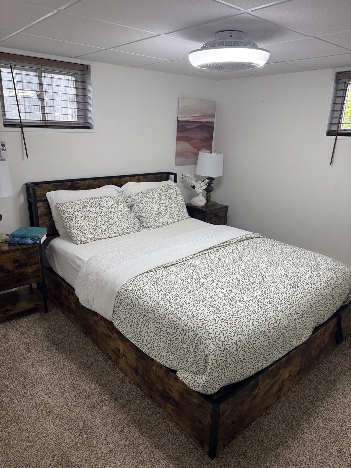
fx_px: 324
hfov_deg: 56.8
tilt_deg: -18.2
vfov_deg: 71.6
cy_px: 234
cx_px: 176
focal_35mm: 24
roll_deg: -2.4
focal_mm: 6.76
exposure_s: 1/120
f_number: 1.78
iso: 160
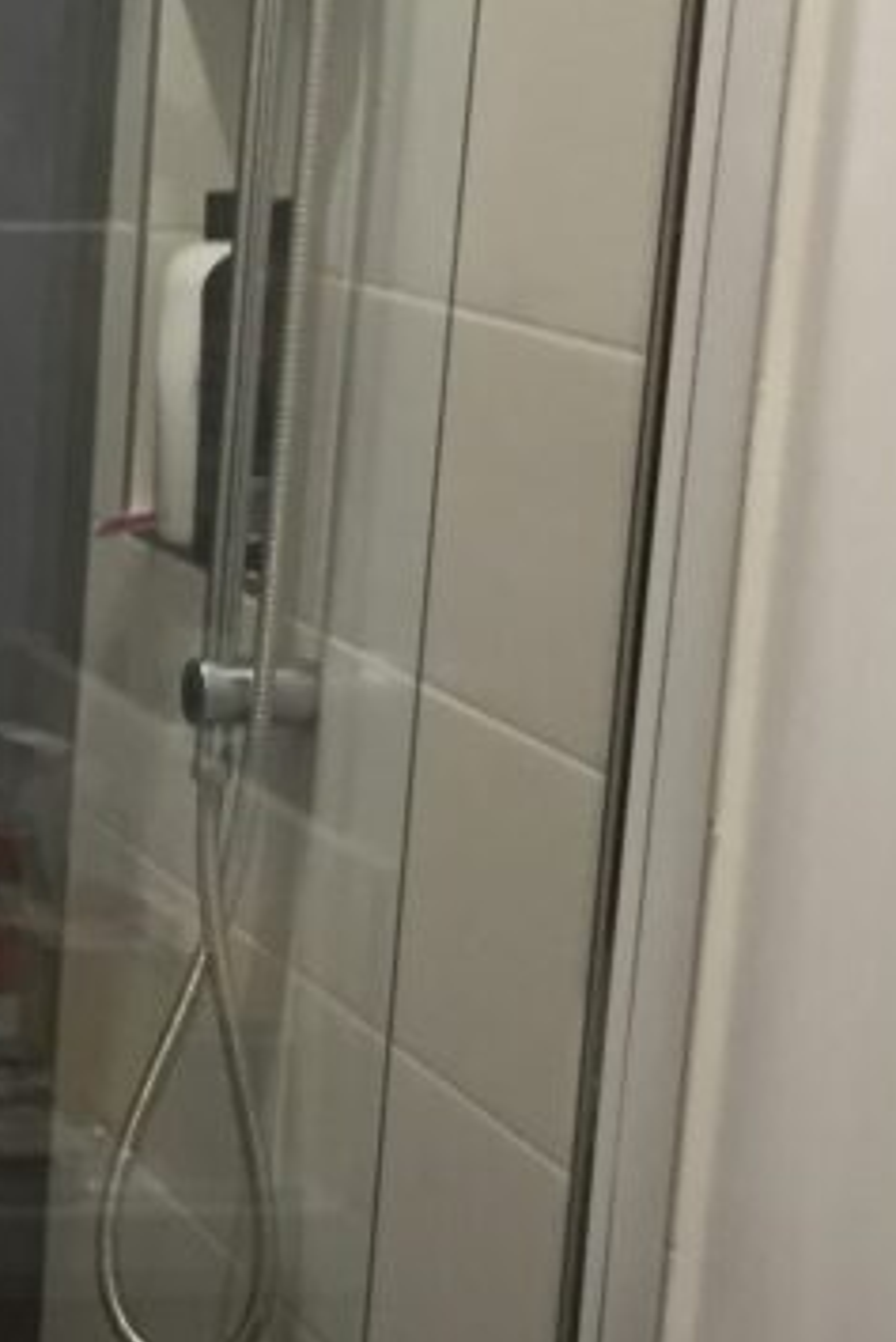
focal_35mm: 102
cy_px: 839
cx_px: -684
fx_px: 3804
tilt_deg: -9.8
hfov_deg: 12.4
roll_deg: -0.4
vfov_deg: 20.0
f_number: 2.2
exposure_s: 1/33
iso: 125
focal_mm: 4.15
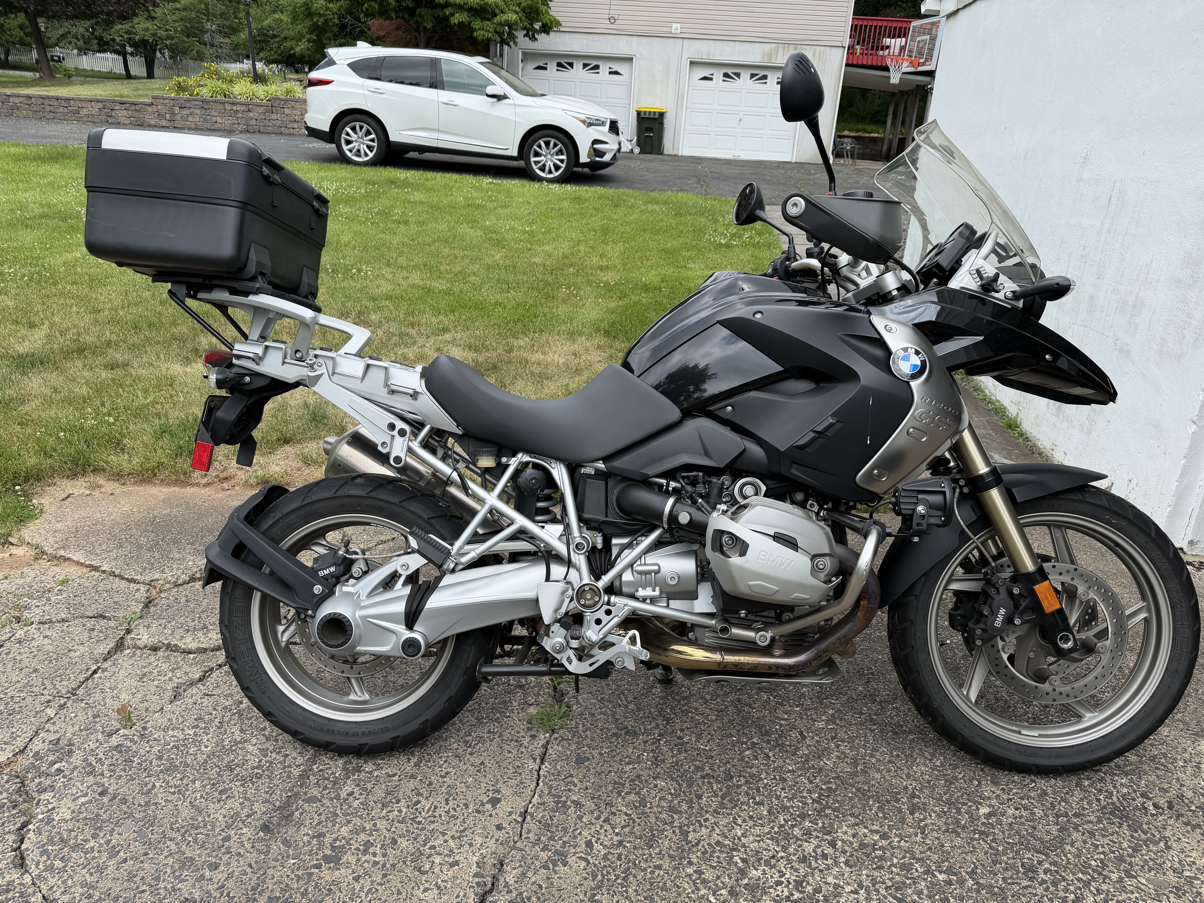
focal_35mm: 24
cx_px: 602
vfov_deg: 56.8
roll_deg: -2.8
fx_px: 835
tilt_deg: -19.7
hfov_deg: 71.6
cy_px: 452
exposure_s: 1/1464
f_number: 1.78
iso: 80
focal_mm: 6.76
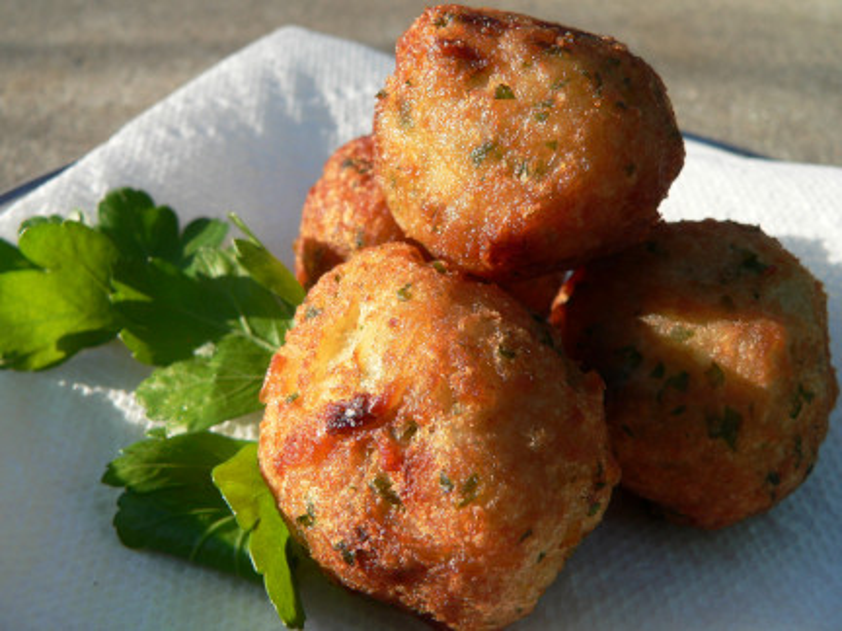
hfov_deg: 51.4
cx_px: 421
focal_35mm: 36
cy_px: 316
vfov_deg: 39.7
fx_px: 876
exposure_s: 1/250
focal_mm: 6
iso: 80
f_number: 4
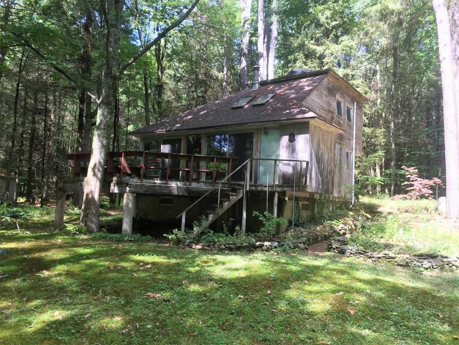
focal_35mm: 29
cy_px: 172
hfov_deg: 61.7
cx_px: 230
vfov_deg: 48.2
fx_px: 385
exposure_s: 1/120
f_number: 2.2
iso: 32
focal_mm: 4.15
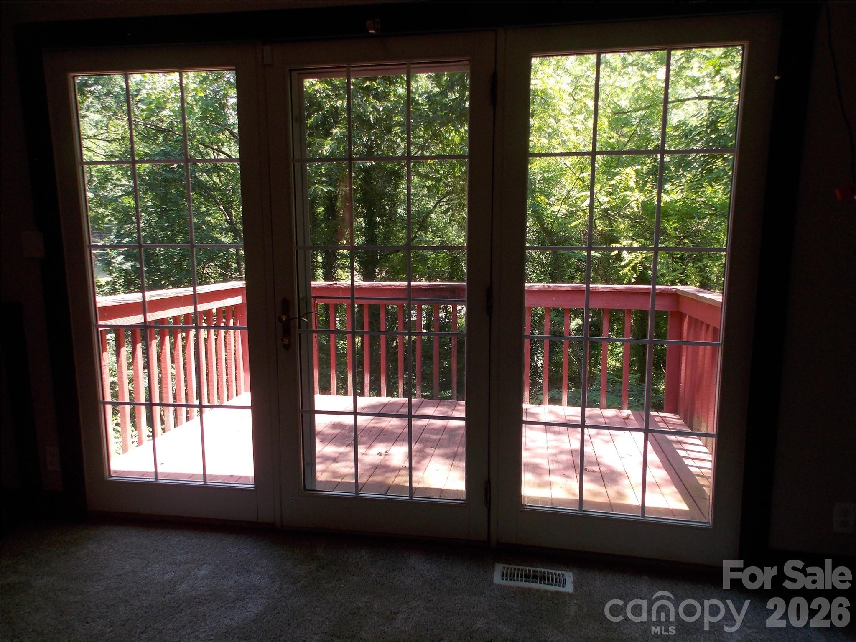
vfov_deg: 56.8
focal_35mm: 24
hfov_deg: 71.6
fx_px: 593
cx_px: 428
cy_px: 321
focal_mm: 4.3
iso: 80
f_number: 3.1
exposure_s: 1/50
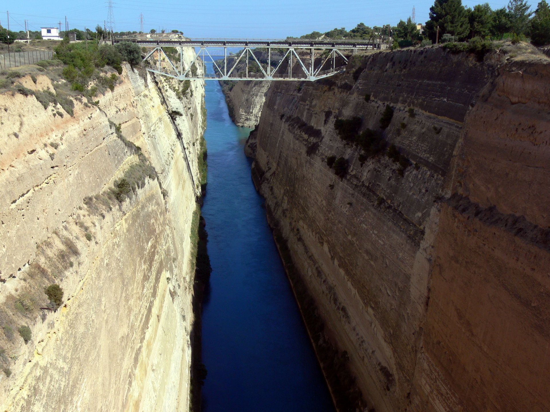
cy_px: 206
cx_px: 275
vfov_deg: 33.6
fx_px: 683
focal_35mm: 43
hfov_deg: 43.9
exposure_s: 1/400
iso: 80
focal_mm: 9.1
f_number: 5.6
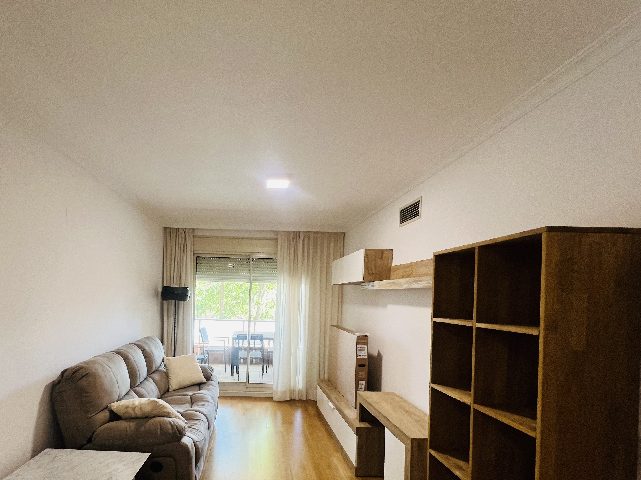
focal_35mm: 18
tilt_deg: +0.2
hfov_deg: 86.4
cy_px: 297
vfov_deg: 70.6
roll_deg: -1.4
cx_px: 249
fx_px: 333
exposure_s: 1/100
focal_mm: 1.57
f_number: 1.8
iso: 200
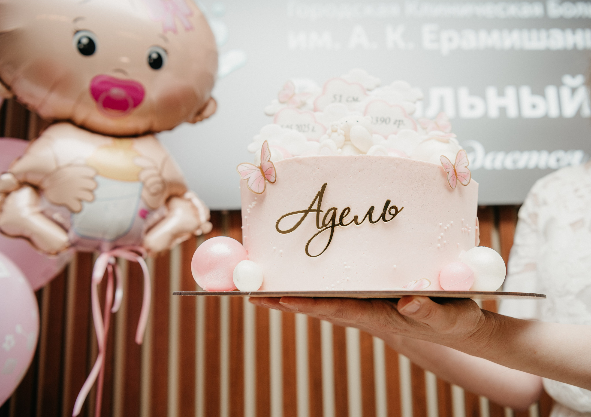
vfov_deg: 40.6
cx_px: 327
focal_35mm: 34
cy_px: 218
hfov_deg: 55.2
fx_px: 563
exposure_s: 1/160
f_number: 4
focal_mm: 31
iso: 200
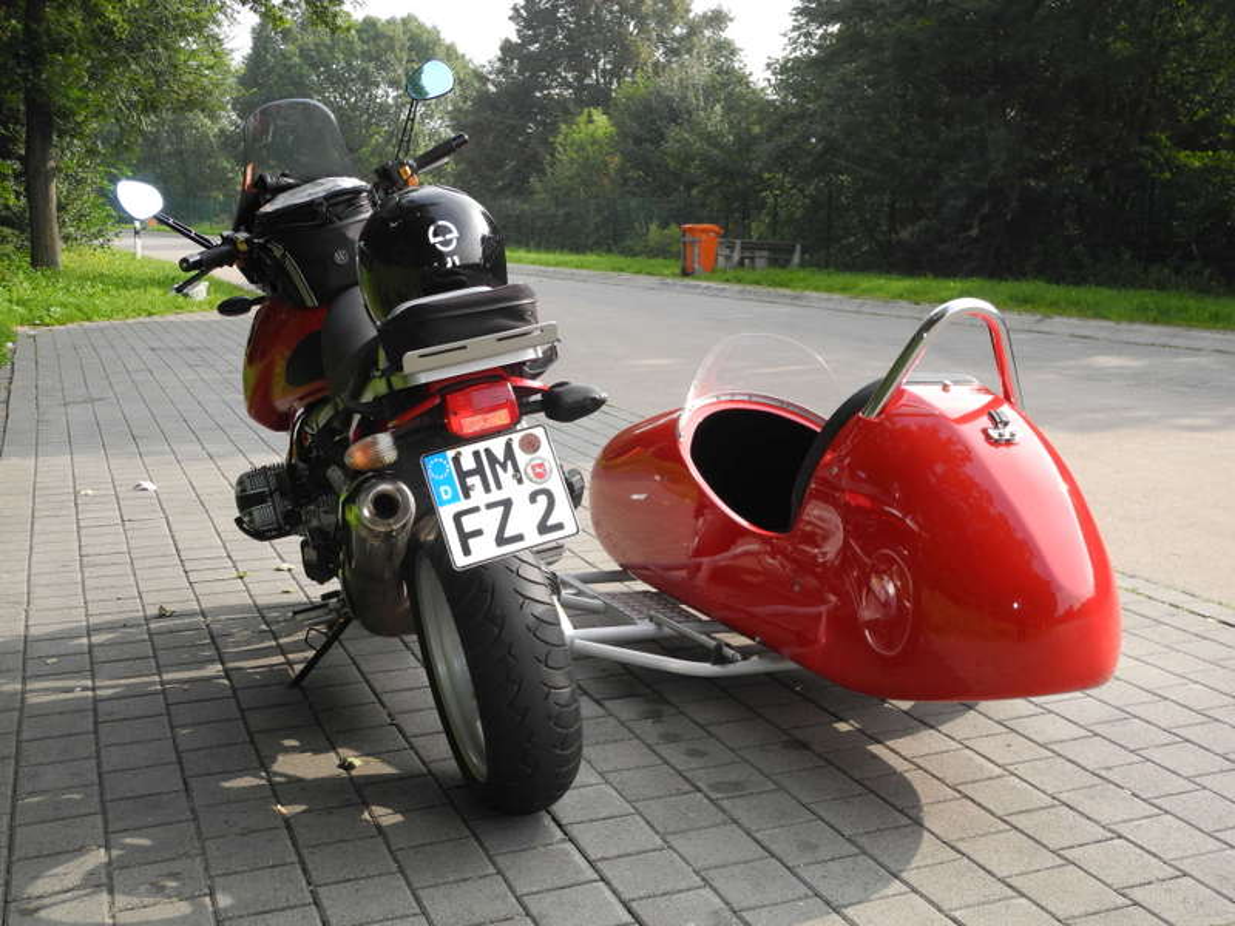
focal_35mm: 41
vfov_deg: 35.1
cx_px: 618
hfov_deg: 45.8
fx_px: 1463
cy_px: 463
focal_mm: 8.8
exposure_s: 1/400
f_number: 3.2
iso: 100
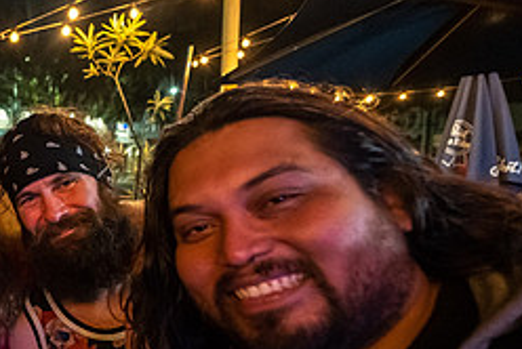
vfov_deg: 35.8
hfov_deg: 38.2
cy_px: 222
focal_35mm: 37
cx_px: -109
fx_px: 537
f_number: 2.8
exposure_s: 1/80
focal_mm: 14
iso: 3200
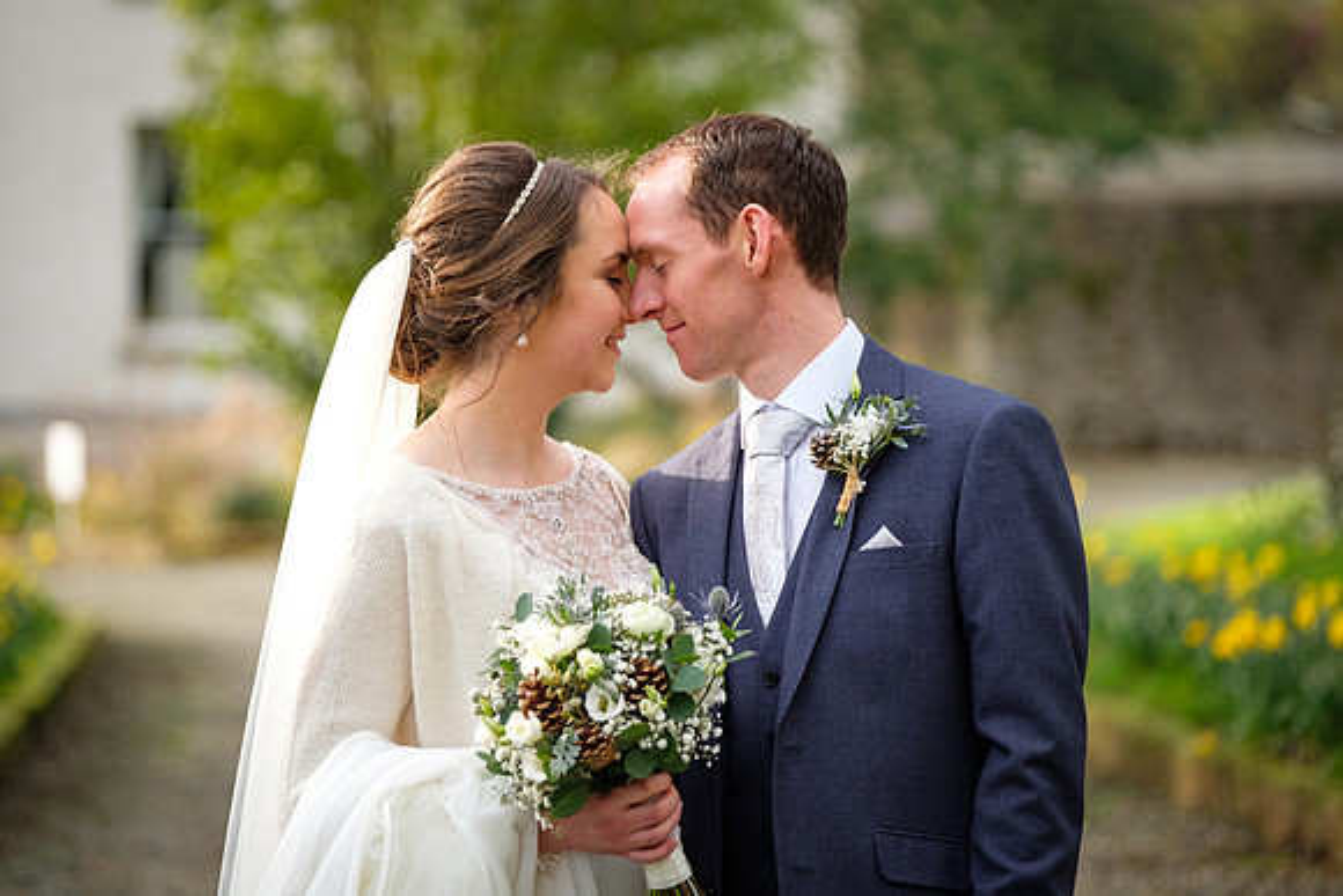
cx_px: 598
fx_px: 7555
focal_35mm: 202
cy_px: 399
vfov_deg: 6.8
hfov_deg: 10.2
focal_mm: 119.2
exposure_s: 1/250
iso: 100
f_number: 2.8
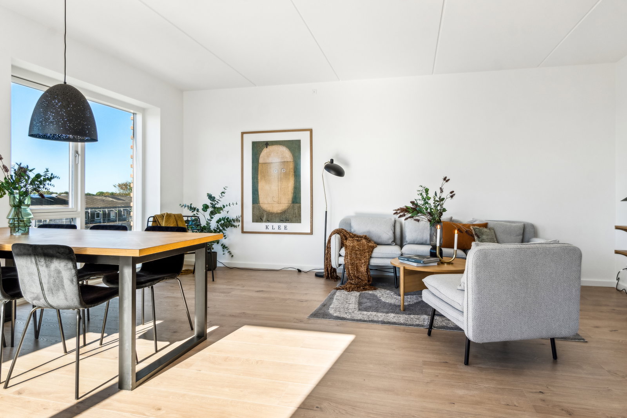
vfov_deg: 59.5
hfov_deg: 81.2
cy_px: 209
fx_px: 366
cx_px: 314
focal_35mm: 21
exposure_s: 1/125
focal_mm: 14
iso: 200
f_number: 8
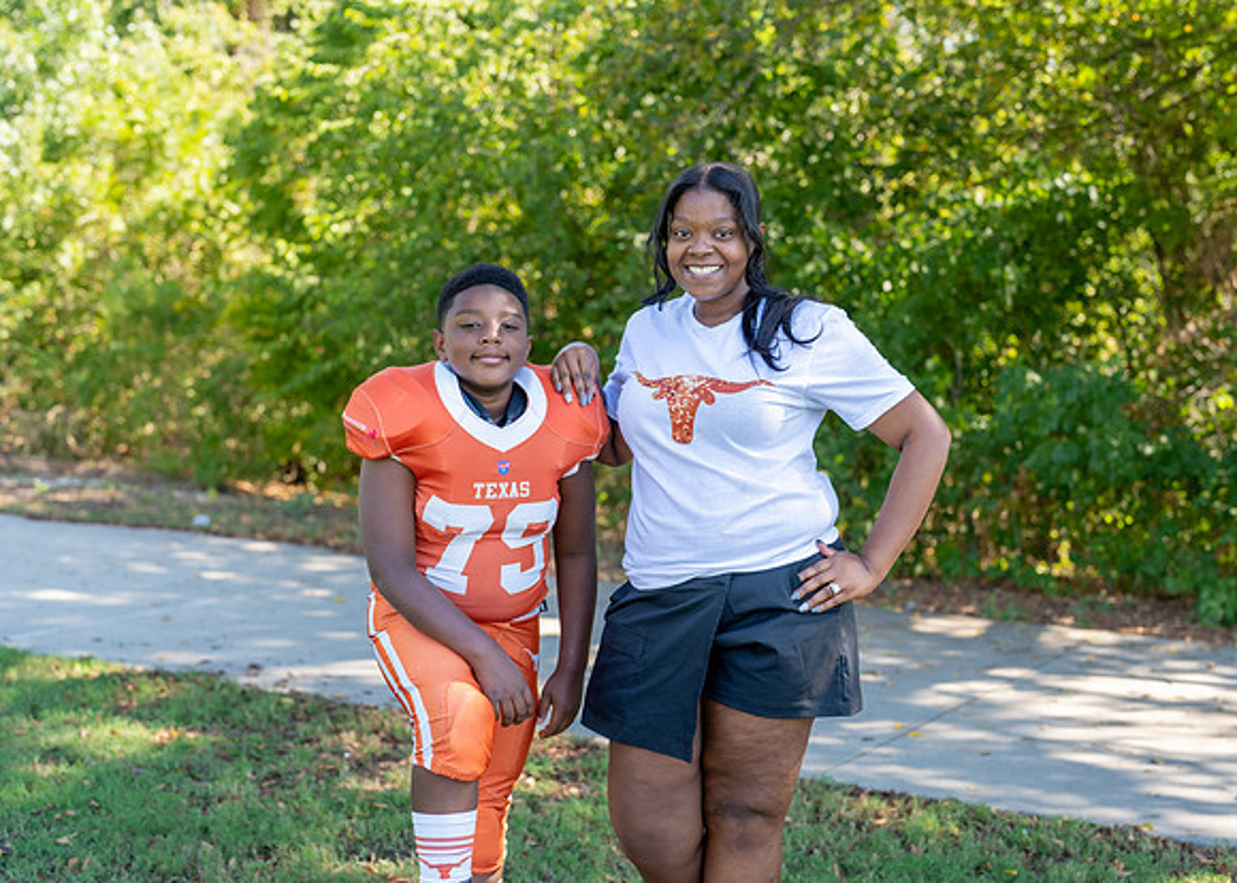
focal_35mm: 52
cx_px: 618
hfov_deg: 37.2
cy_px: 442
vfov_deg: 27.0
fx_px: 1840
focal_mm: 50
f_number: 2.8
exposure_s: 1/400
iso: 125
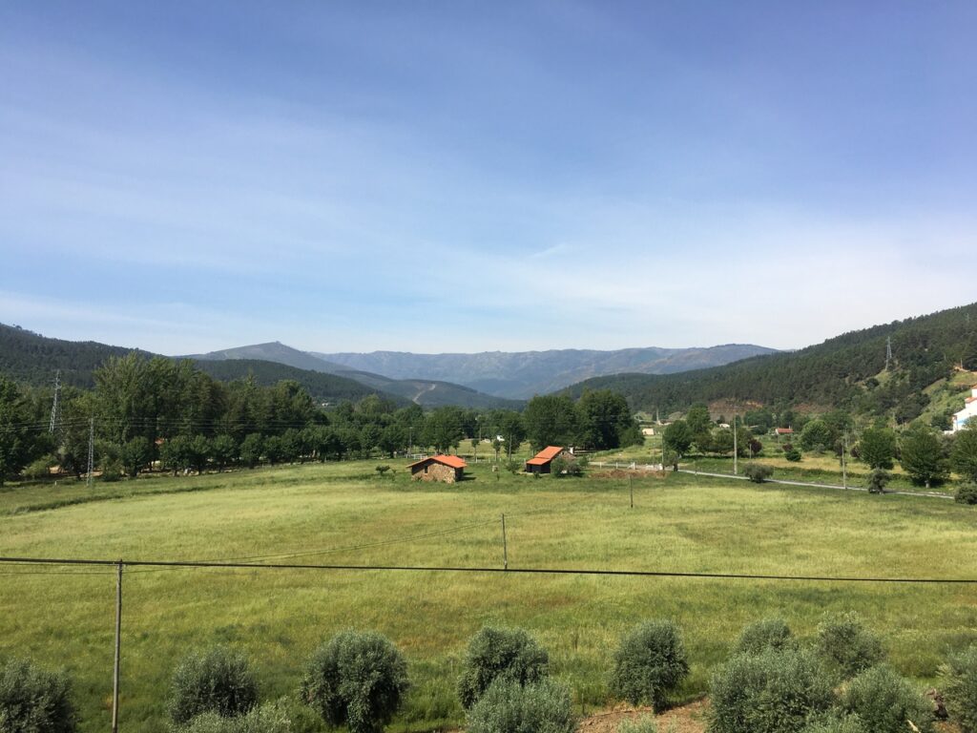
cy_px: 366
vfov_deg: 48.2
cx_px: 488
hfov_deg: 61.7
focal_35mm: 29
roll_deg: -0.2
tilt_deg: +3.8
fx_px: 818
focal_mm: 4.15
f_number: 2.2
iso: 25
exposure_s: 1/1748
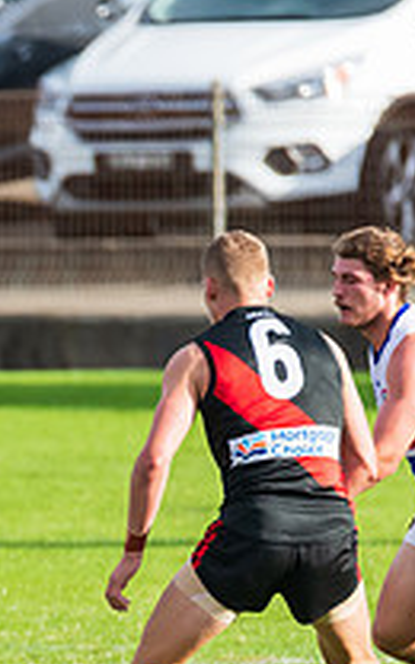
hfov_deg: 0.8
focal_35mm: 1638
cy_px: 616
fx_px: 29641
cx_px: -212
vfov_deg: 1.3
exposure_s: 1/2500
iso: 1000
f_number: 6.3
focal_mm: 550
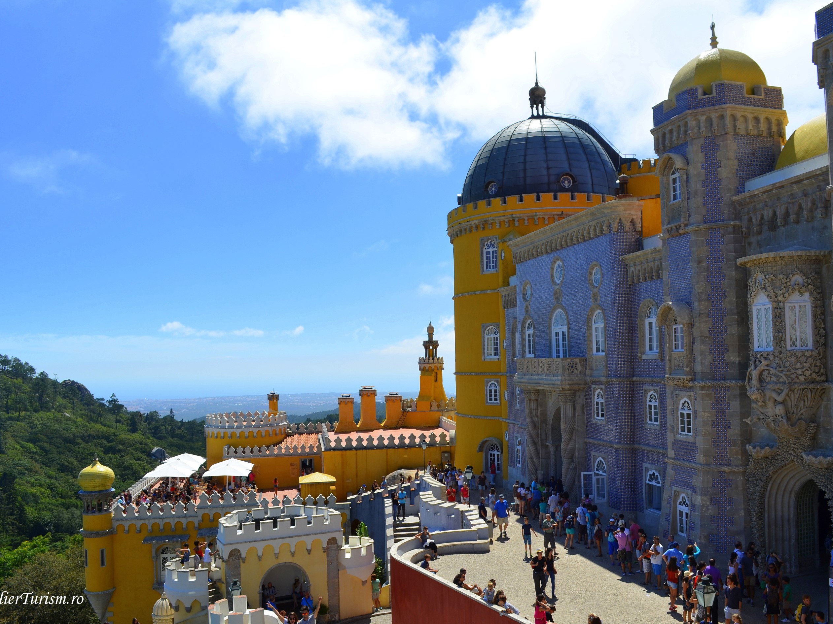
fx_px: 722
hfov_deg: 59.9
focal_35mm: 30
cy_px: 319
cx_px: 440
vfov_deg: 46.8
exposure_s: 1/250
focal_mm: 18
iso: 100
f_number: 8
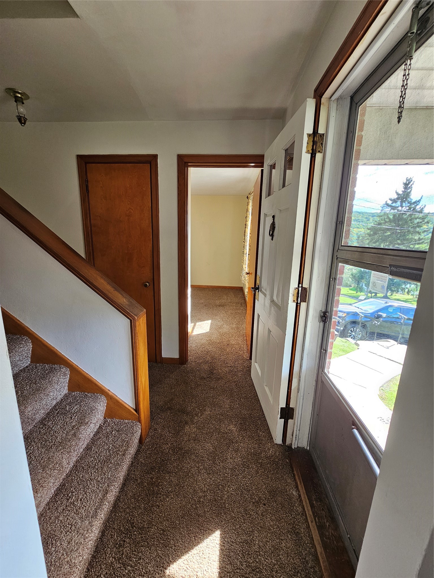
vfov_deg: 106.2
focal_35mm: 13
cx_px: 217
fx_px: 217
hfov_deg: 89.9
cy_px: 289
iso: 125
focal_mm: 2.2
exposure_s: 1/100
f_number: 2.2
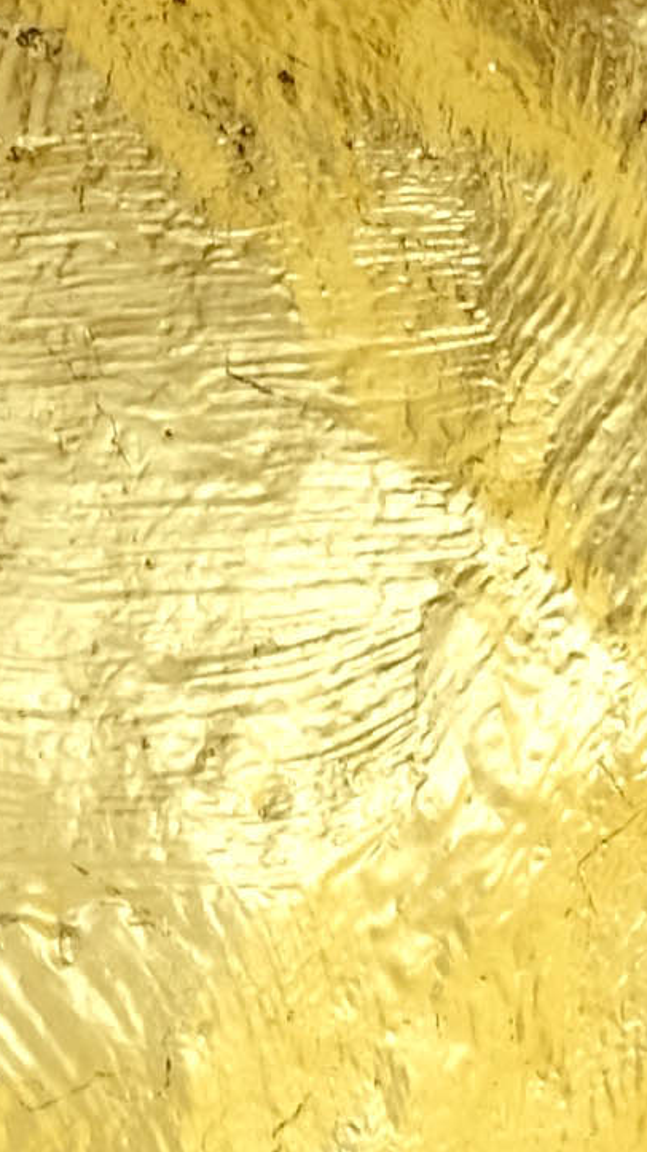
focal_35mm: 291
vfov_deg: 7.4
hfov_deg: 4.2
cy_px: 312
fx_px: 8887
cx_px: 921
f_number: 5
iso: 200
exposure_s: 1/60
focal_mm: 27
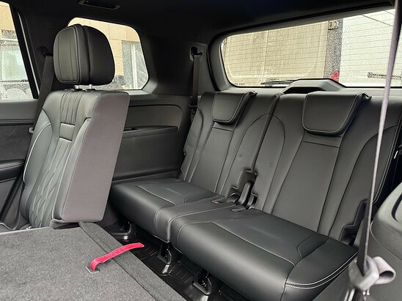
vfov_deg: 56.8
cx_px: 201
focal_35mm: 24
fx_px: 279
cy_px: 150
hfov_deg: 71.6
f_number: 1.78
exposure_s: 1/35
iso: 1000
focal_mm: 6.76
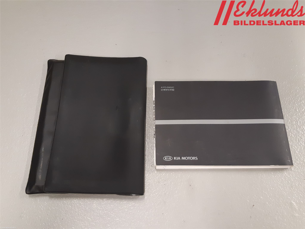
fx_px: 229
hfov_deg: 67.3
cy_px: 114
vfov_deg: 53.1
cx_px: 152
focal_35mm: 26
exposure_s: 1/50
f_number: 1.7
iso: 200
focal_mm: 3.93
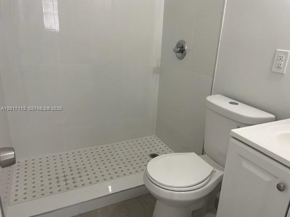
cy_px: 108
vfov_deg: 53.1
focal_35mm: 26
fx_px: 218
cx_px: 145
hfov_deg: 67.3
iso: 125
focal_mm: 4.2
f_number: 1.6
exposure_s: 1/60
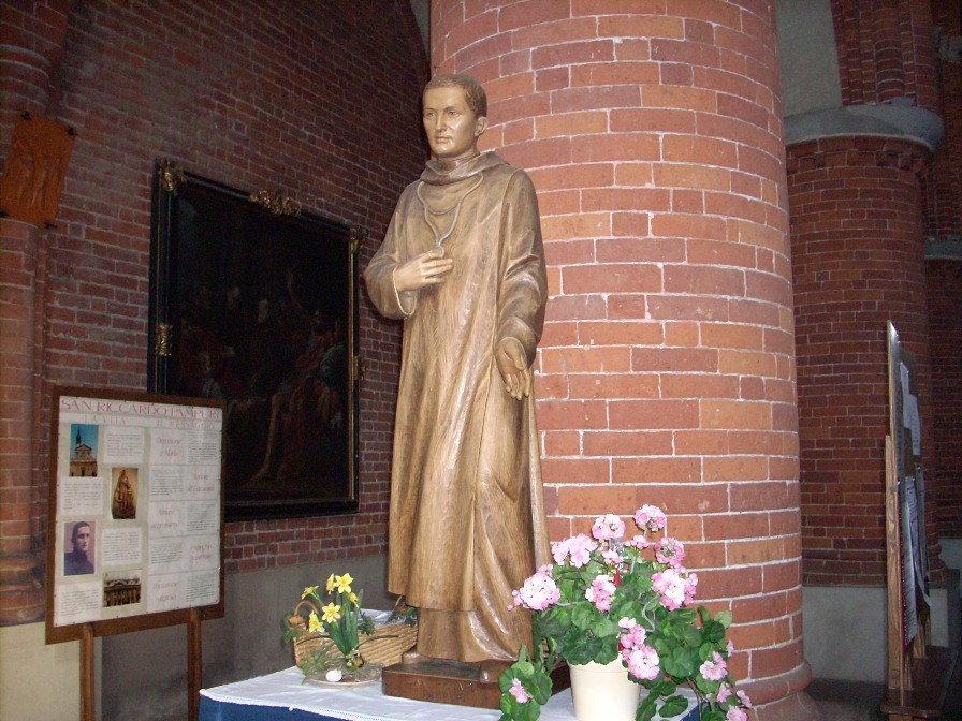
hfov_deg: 50.1
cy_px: 360
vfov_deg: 38.7
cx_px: 481
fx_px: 1028
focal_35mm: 37
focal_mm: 6.2
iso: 400
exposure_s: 1/60
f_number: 2.8
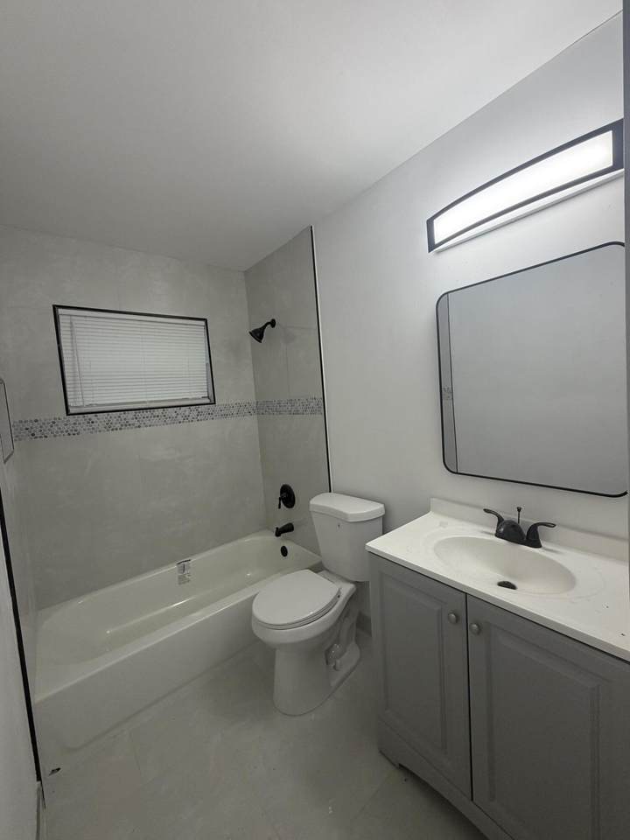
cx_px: 315
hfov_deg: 85.7
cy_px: 420
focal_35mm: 14
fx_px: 340
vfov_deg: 102.1
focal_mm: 2.22
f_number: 2.2
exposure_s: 1/120
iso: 125
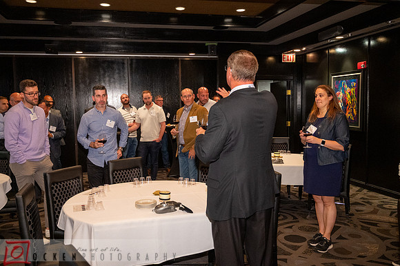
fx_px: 361
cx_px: 200
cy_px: 133
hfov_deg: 58.0
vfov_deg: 40.5
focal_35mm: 32
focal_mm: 32.5
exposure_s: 1/60
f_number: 4
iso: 5000
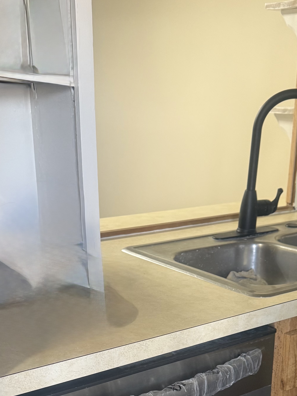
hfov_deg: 28.5
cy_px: 362
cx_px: 181
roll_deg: -0.5
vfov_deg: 35.2
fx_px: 583
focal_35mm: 51
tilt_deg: -23.5
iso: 250
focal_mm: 6.76
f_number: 1.78
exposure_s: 1/60
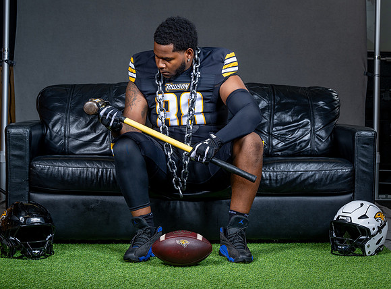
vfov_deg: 20.2
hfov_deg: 27.1
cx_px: 240
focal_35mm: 72
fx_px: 810
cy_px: 147
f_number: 6.3
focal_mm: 58
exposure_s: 1/200
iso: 100
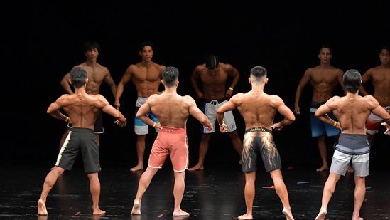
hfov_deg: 10.6
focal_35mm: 204
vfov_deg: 6.0
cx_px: 252
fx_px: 2110
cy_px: 148
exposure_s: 1/400
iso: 3200
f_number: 5.6
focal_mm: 92
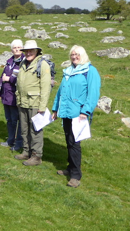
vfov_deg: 32.3
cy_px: 96
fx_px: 398
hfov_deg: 15.9
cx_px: -101
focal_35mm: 65
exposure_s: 1/800
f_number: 3.5
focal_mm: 5
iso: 100
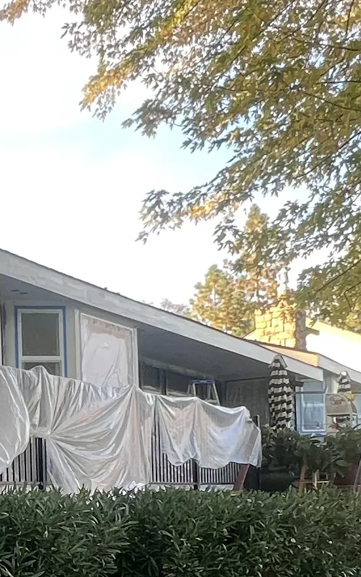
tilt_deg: +1.8
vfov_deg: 31.0
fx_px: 992
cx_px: -243
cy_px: 522
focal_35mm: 63
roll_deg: +3.3
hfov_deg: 17.6
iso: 40
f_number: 1.8
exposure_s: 1/99
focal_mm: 1.57
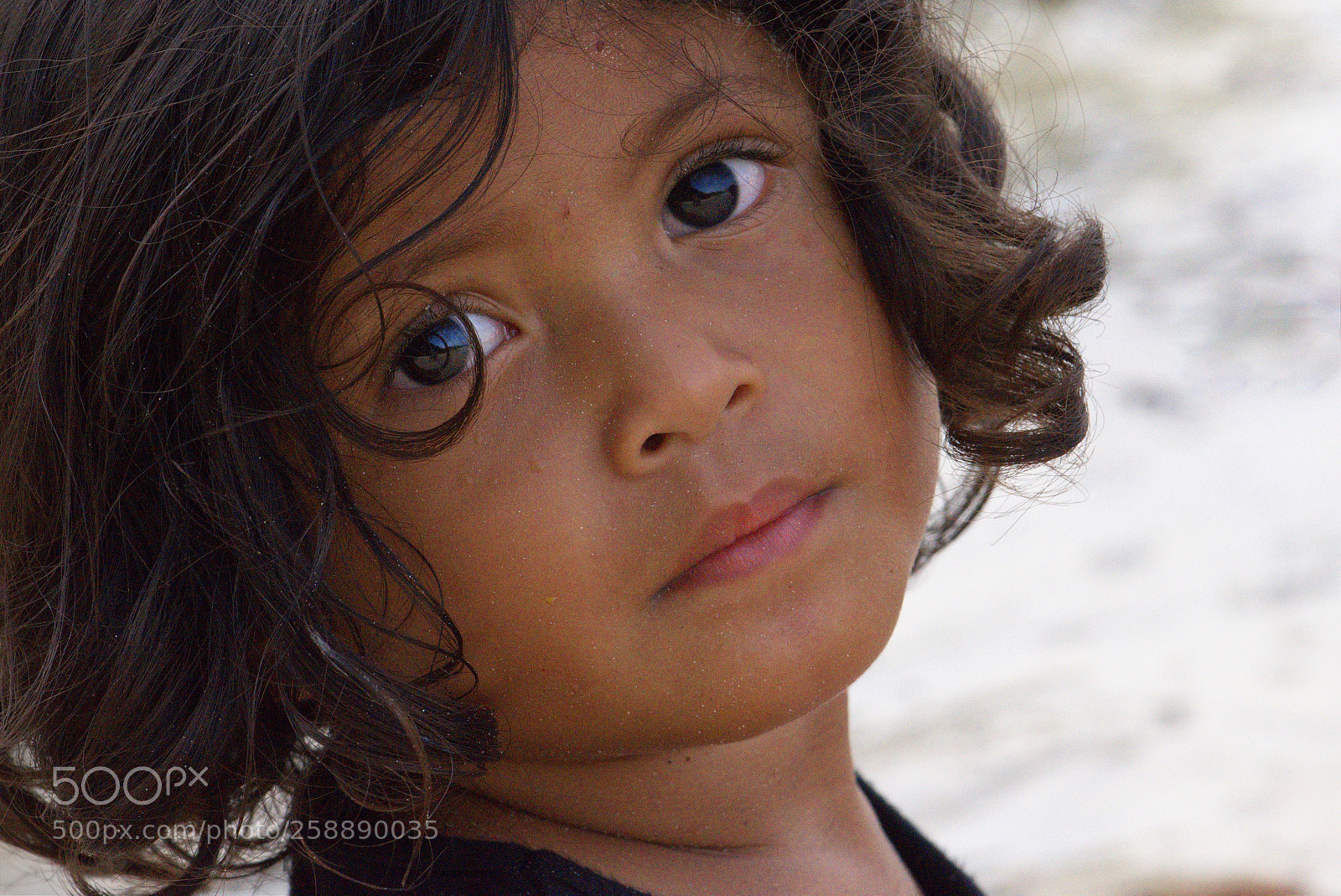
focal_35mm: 128
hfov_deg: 16.1
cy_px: 448
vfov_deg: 10.8
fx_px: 4752
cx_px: 670
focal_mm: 85
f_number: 11
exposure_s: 1/2000
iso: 6400
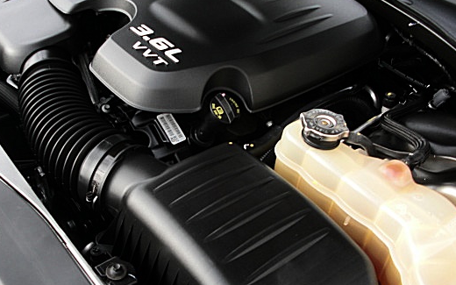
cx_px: 184
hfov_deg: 42.5
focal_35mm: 47
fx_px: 584
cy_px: 128
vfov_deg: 27.4
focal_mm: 6.3
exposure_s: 1/125
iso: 50
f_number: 2.8
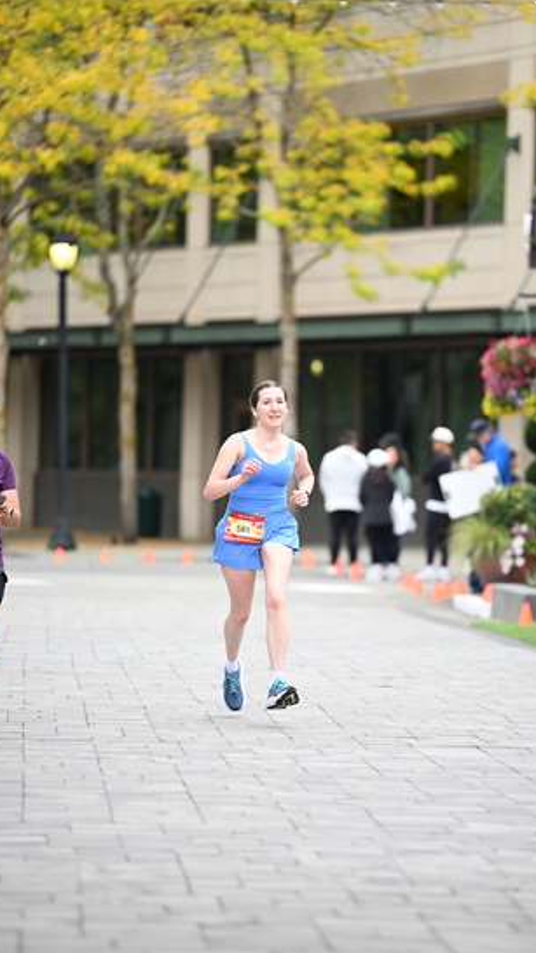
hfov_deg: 5.8
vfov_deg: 10.2
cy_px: 476
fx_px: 5333
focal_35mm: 211
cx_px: 308
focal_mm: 200
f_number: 2.8
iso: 640
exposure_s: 1/1600
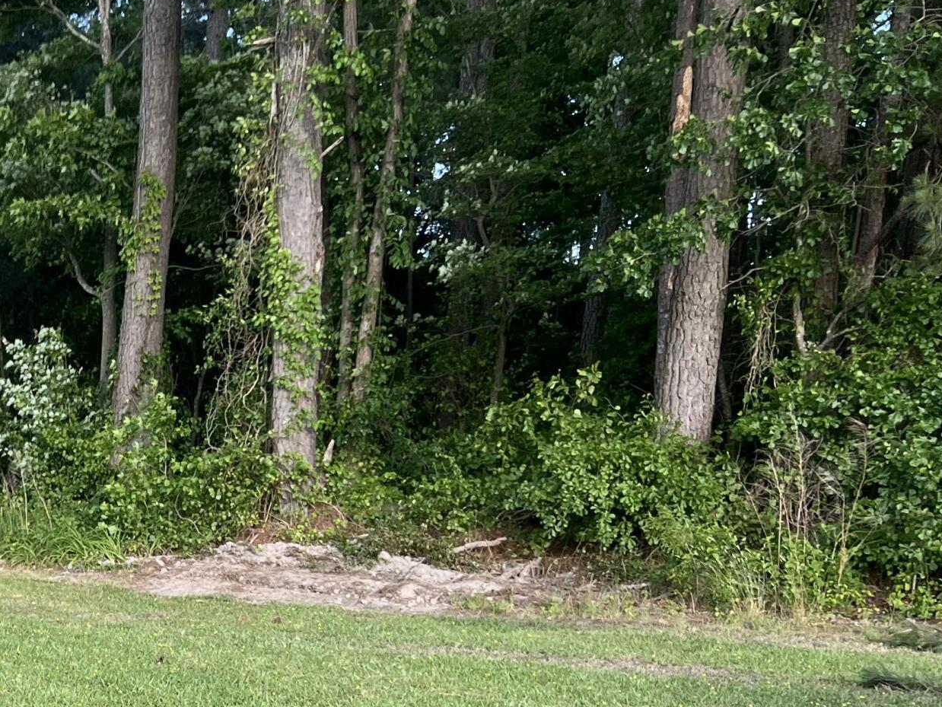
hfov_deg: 27.4
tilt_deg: -9.2
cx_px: -162
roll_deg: -0.6
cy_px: 674
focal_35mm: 63
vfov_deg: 22.6
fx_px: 1715
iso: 50
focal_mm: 5.7
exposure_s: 1/365
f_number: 1.5
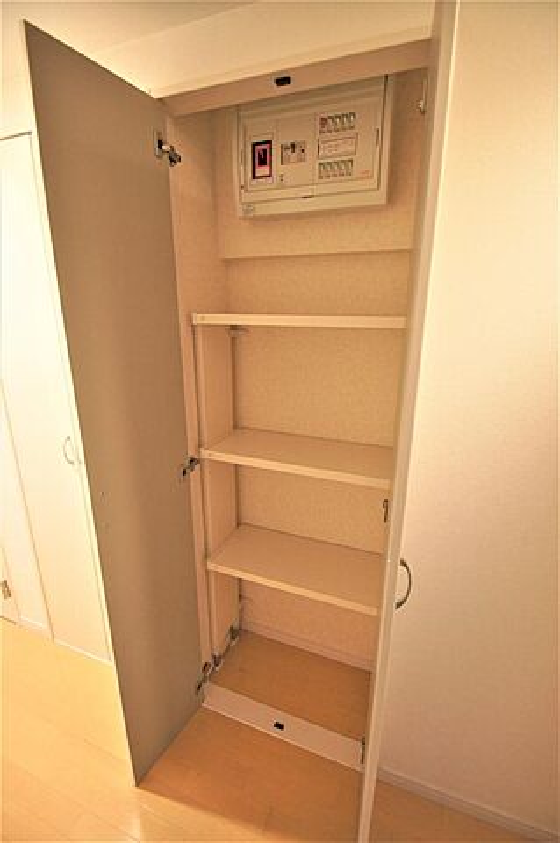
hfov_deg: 77.2
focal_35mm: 15
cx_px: 280
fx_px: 351
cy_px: 422
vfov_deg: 100.4
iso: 500
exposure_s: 1/30
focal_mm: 10
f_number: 3.5
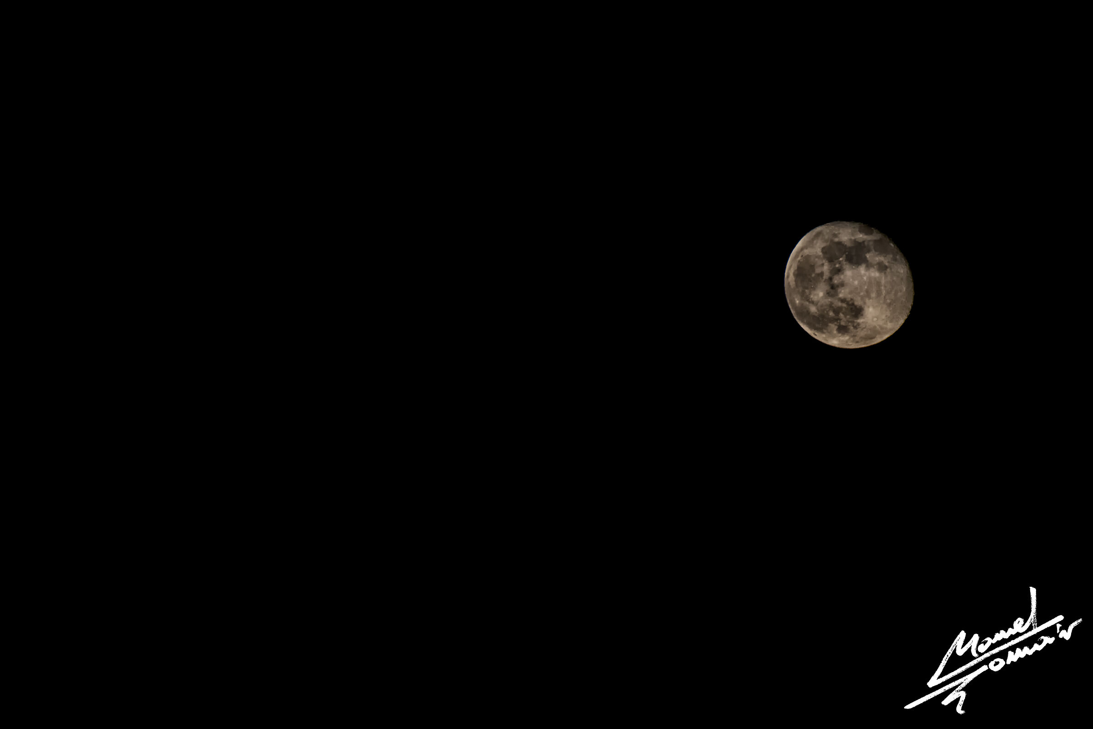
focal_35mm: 450
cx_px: 546
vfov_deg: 3.1
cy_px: 364
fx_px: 13661
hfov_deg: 4.6
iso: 1000
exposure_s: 1/400
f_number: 5.6
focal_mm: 300
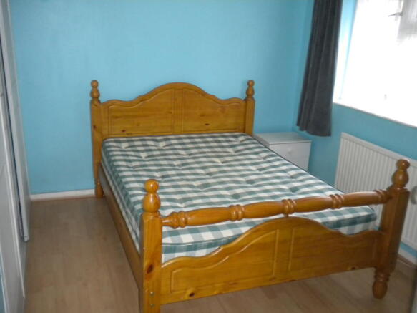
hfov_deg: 52.6
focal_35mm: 35
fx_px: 422
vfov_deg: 40.7
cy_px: 156
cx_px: 208
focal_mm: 6.3
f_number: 3.1
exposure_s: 1/30
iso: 400
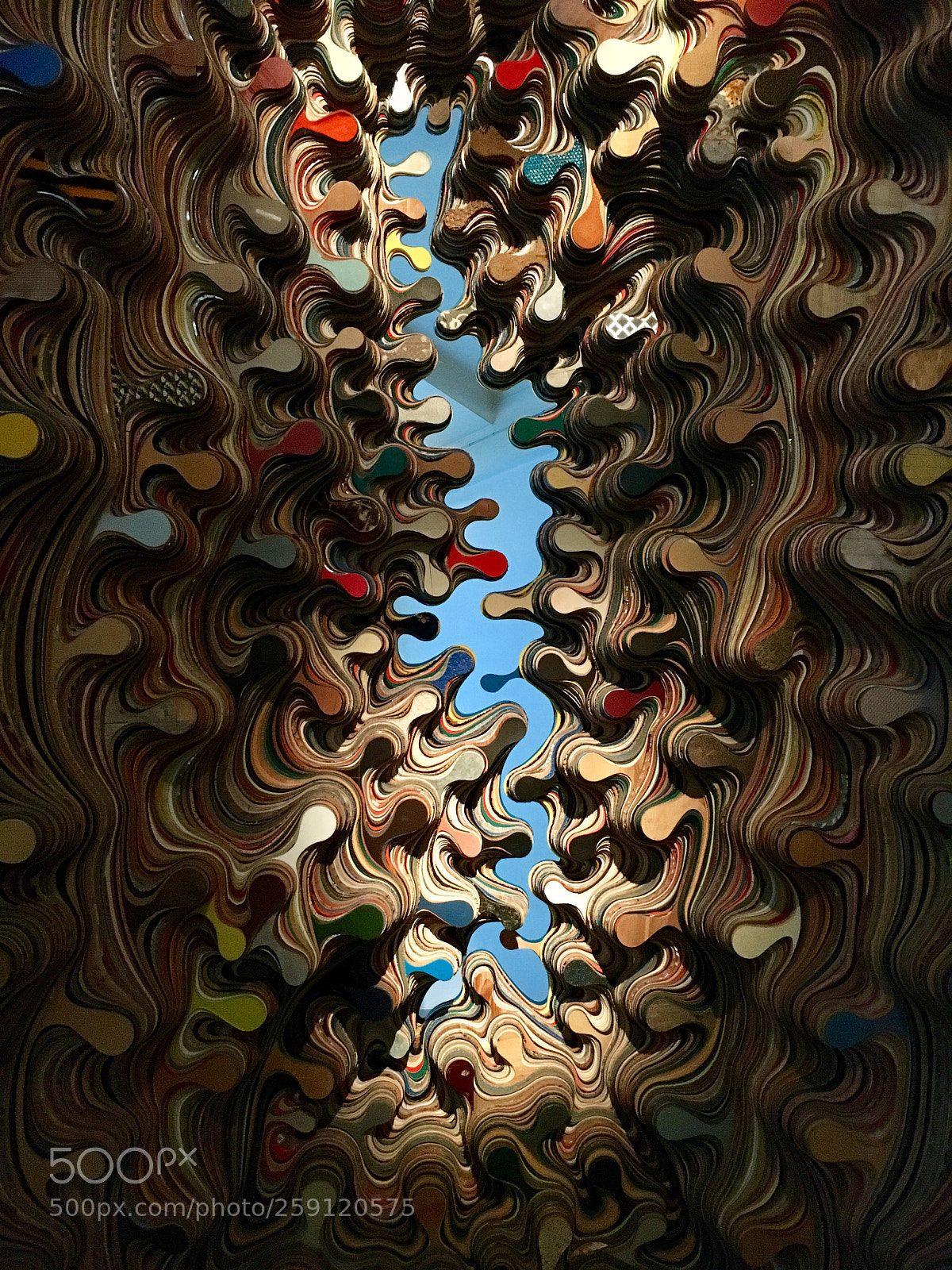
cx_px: 476
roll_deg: -1.0
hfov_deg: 48.2
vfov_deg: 61.7
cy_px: 635
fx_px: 1063
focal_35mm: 29
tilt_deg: +22.9
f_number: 2.2
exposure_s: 1/17
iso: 320
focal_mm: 4.15
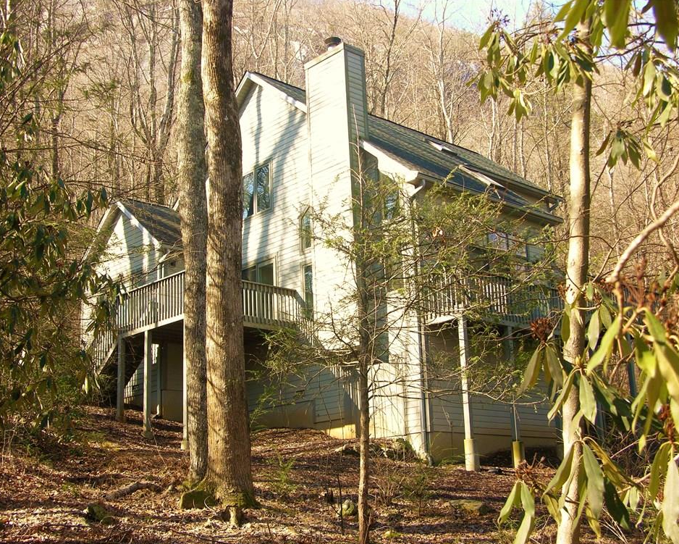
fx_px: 985
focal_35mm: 49
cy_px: 277
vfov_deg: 30.9
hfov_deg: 38.0
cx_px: 319
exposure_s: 1/78.5
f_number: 3.7
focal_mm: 11.6
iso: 50
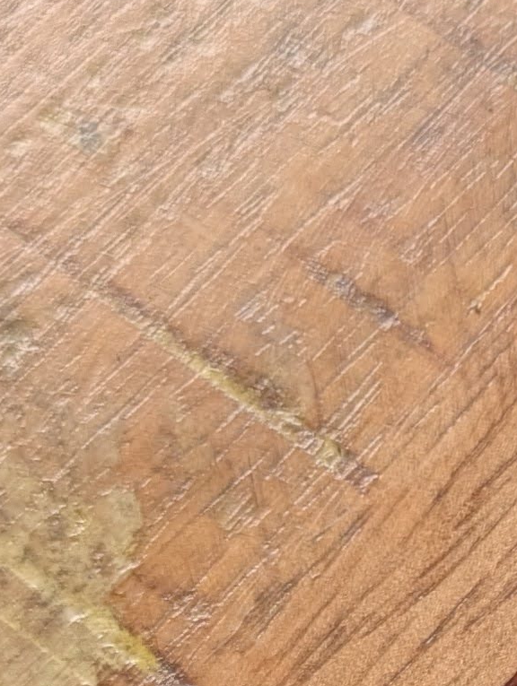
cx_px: 858
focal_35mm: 128
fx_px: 2543
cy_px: 1043
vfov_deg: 14.3
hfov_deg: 11.0
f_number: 1.68
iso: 19
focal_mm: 6.9
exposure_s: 1/187
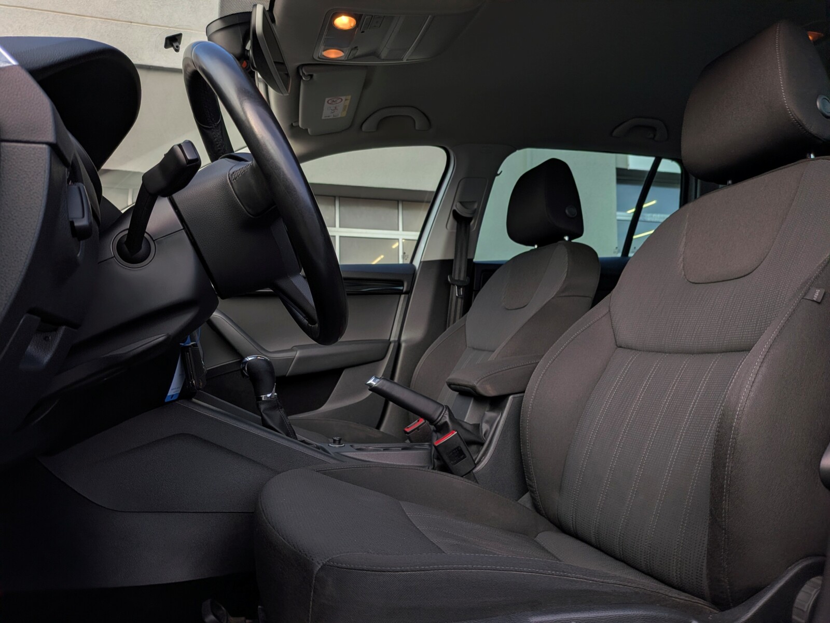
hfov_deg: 71.6
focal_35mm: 24
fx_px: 575
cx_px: 415
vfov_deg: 56.8
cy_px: 312
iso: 30
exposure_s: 1/583
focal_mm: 4.53
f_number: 1.7
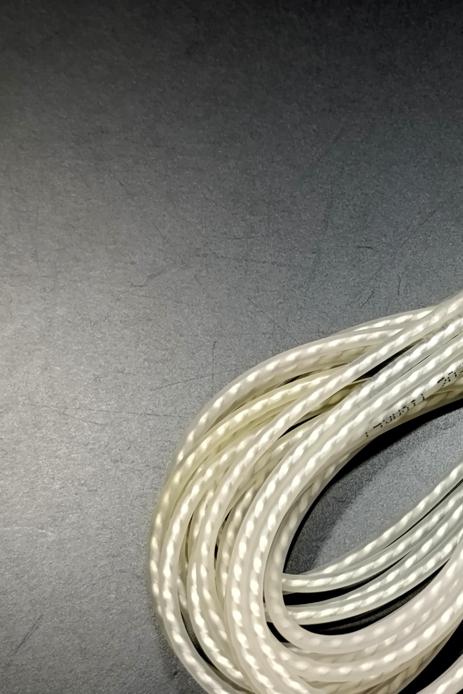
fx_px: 733
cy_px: 379
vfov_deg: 50.6
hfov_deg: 31.4
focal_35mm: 38
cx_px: 499
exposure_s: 1/100
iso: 800
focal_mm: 6.14
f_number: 1.6
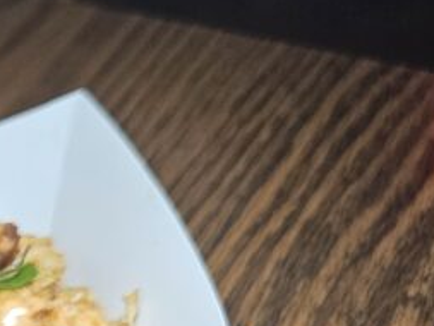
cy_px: 431
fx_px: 1167
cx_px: -317
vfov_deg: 15.1
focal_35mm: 93
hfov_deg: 17.6
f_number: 1.7
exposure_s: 1/120
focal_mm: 6.3
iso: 160
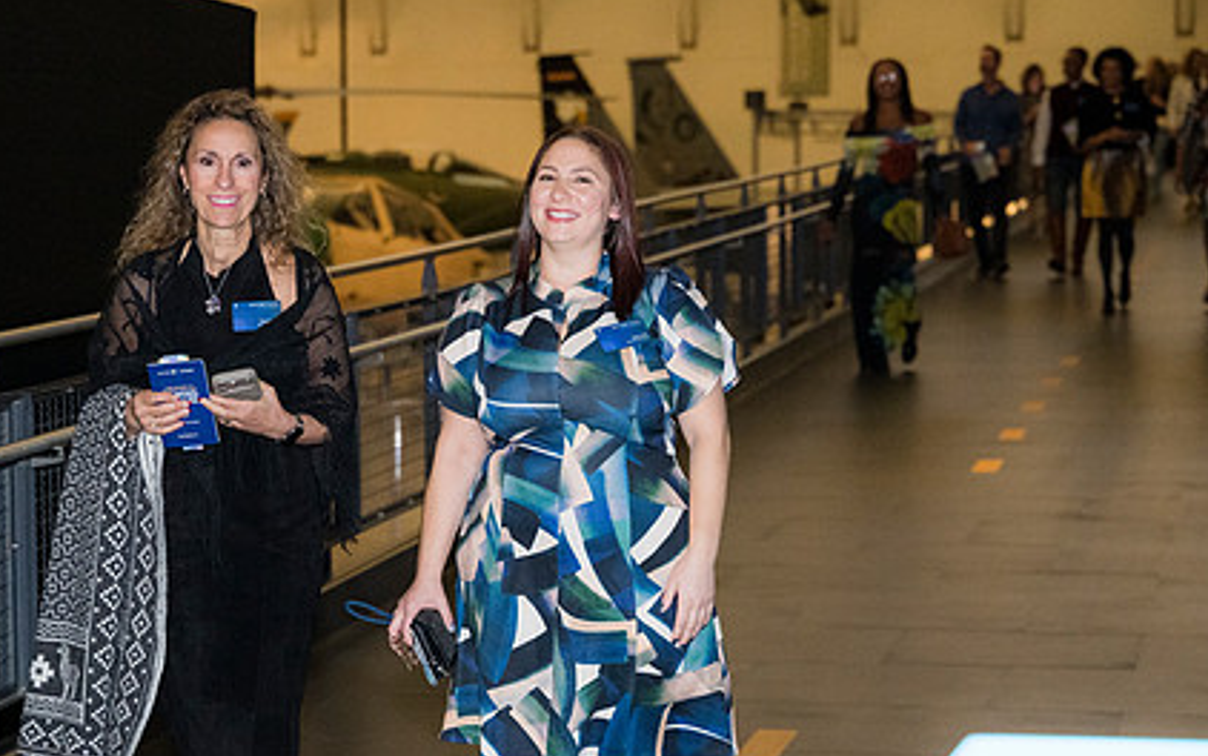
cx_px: 492
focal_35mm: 105
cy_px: 474
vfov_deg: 12.5
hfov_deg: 19.8
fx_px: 3458
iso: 3200
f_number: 4
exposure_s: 1/125
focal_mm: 75
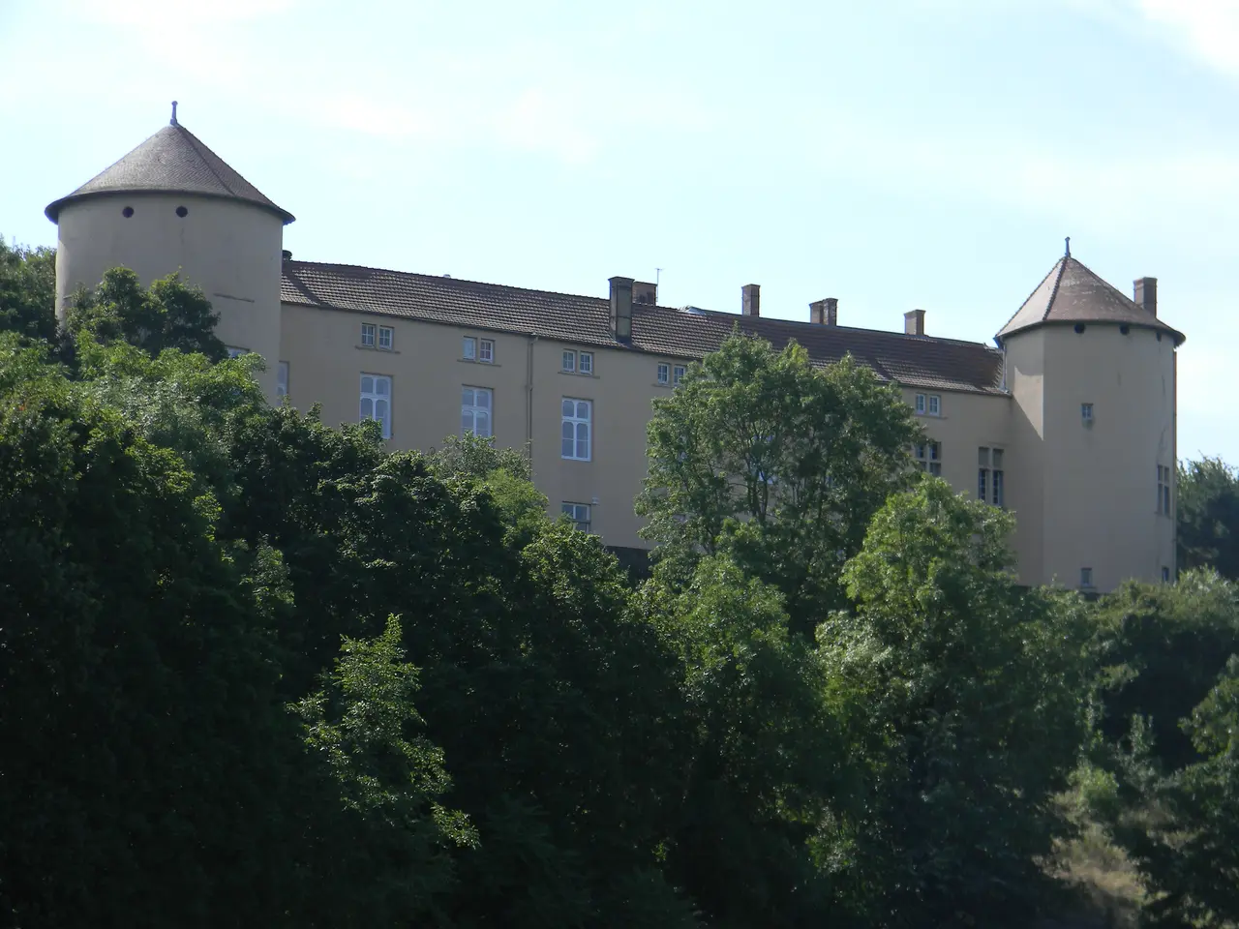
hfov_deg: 18.7
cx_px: 620
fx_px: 3758
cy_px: 464
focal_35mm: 105
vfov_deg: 14.1
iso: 80
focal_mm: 19
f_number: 4.7
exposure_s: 1/433
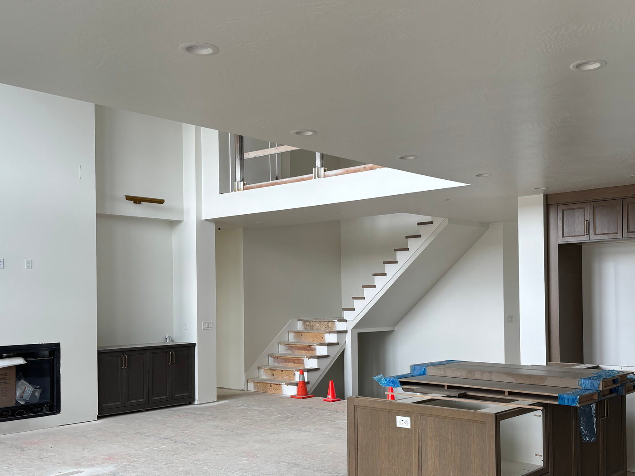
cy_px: 287
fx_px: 697
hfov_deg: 48.7
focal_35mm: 38
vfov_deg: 37.6
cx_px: 382
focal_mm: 5.96
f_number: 1.6
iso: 40
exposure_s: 1/121
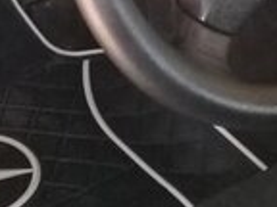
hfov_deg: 13.7
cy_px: -143
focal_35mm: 142
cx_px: 275
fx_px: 1136
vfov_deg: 10.0
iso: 200
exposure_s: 1/20
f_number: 2.2
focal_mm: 3.3
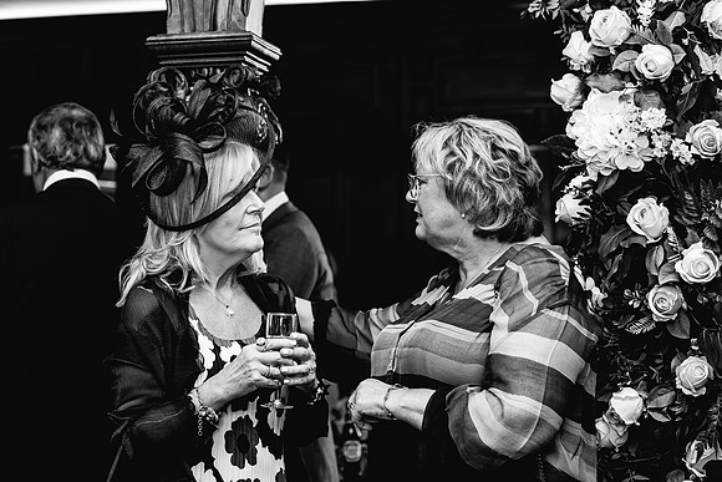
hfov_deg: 28.8
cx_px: 361
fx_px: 1404
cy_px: 241
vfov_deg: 19.5
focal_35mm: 70
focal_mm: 70
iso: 800
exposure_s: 1/200
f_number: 4.5
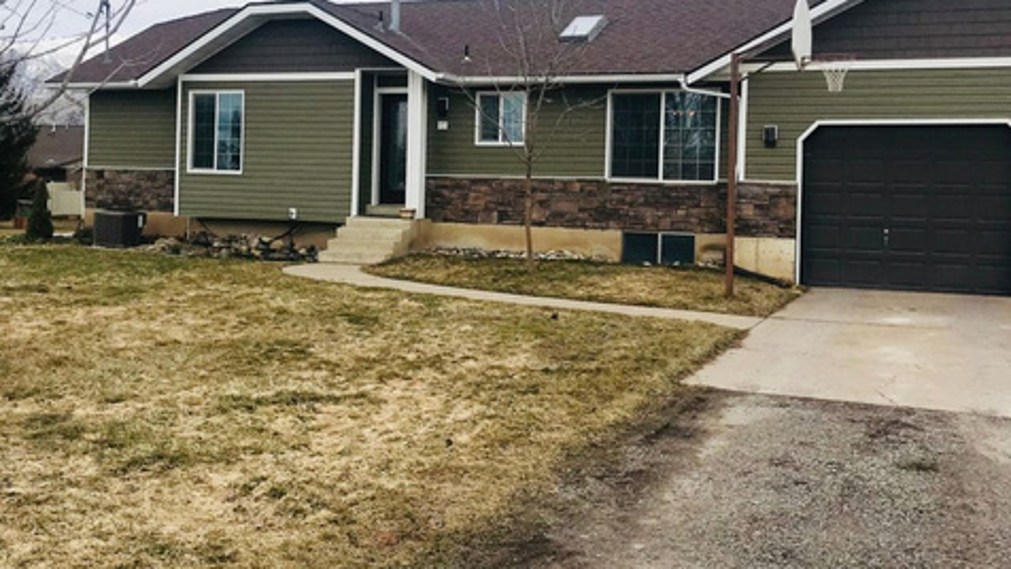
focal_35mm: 41
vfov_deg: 28.9
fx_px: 1099
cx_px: 476
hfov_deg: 49.4
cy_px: 197
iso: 20
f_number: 1.8
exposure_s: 1/4000
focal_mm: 3.99
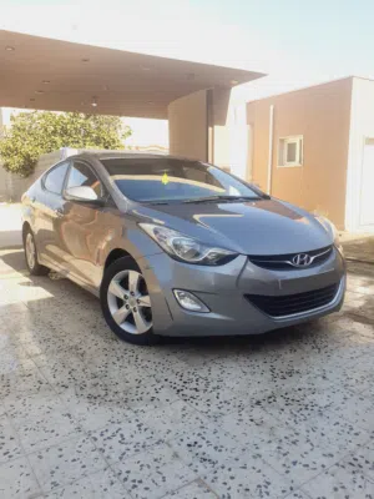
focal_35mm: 27
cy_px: 250
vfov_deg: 65.3
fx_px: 389
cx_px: 187
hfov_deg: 51.4
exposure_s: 1/975
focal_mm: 3.6
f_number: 1.9
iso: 40
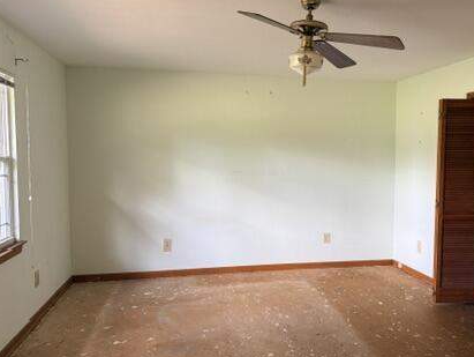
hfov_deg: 63.1
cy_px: 180
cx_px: 270
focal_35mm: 28
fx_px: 384
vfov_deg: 49.8
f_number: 1.78
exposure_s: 1/74
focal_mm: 6.76
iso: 200
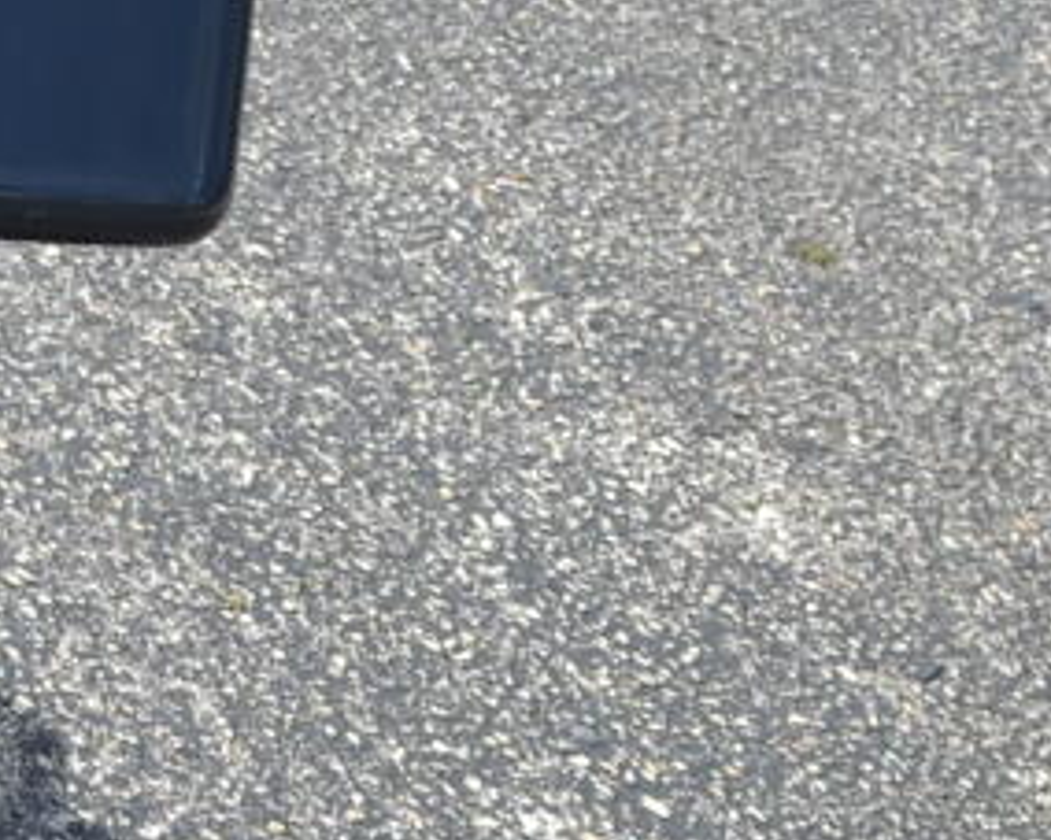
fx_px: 6779
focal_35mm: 218
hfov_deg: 8.4
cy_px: -1238
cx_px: -1103
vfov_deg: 6.7
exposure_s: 1/200
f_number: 8
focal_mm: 22
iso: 100
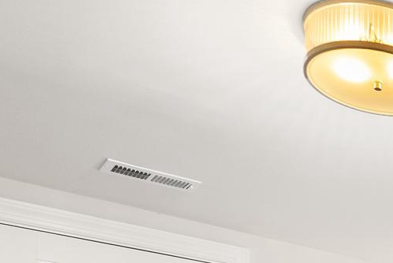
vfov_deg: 16.2
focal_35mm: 71
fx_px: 776
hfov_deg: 21.0
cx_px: 676
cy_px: 472
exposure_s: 1/25
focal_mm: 17.5
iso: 800
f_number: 4
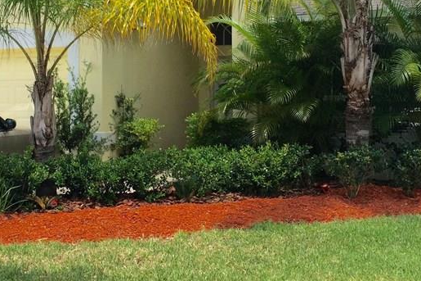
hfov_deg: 33.3
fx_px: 701
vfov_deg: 22.6
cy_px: 111
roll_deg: -0.6
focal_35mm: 60
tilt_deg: +0.6
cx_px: 166
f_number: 2.2
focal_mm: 4.15
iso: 32
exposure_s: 1/1014
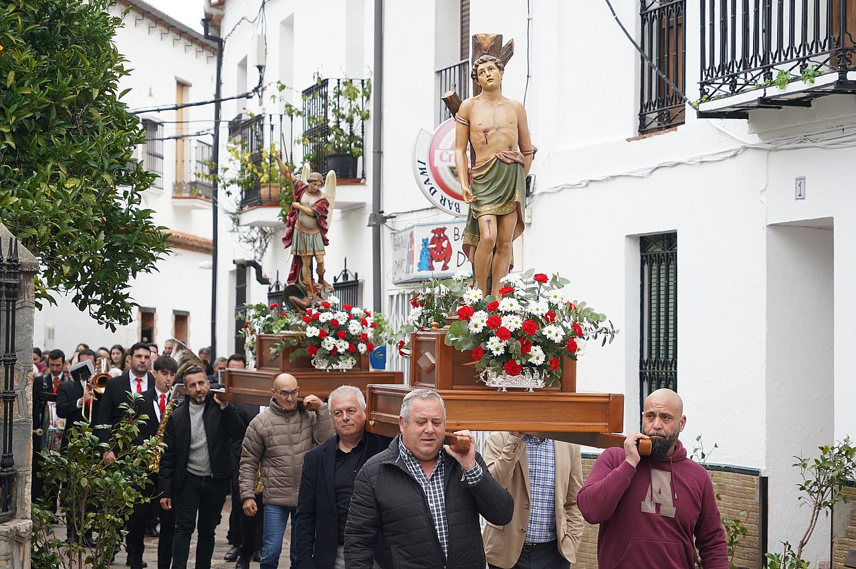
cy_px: 284
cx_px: 428
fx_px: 2518
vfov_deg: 12.9
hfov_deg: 19.3
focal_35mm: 106
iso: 1600
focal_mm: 106
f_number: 6.3
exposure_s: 1/400
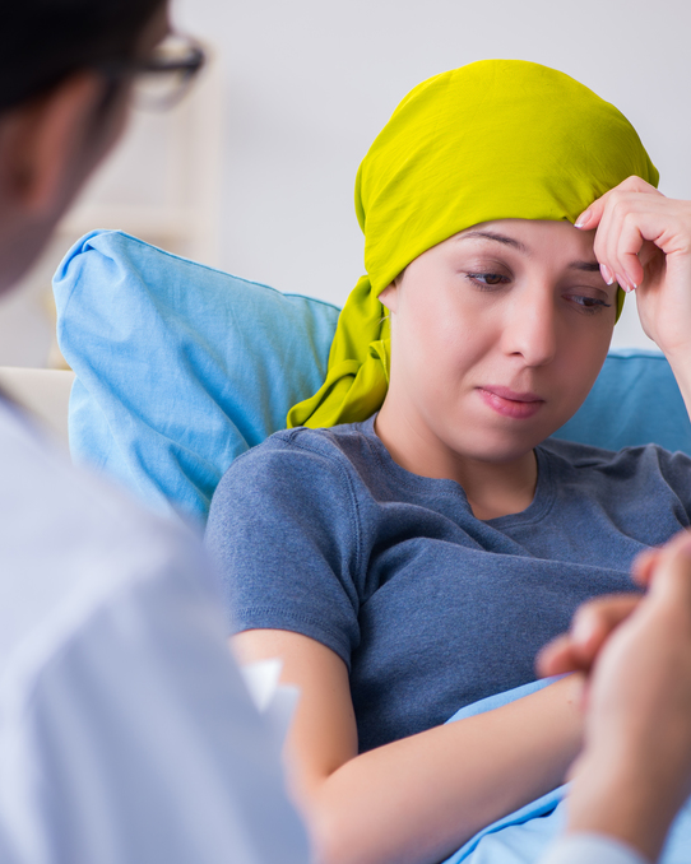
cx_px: 304
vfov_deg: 12.9
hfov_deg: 10.4
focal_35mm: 149
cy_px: 433
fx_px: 3811
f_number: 5
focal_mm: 105
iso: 160
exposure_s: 1/100
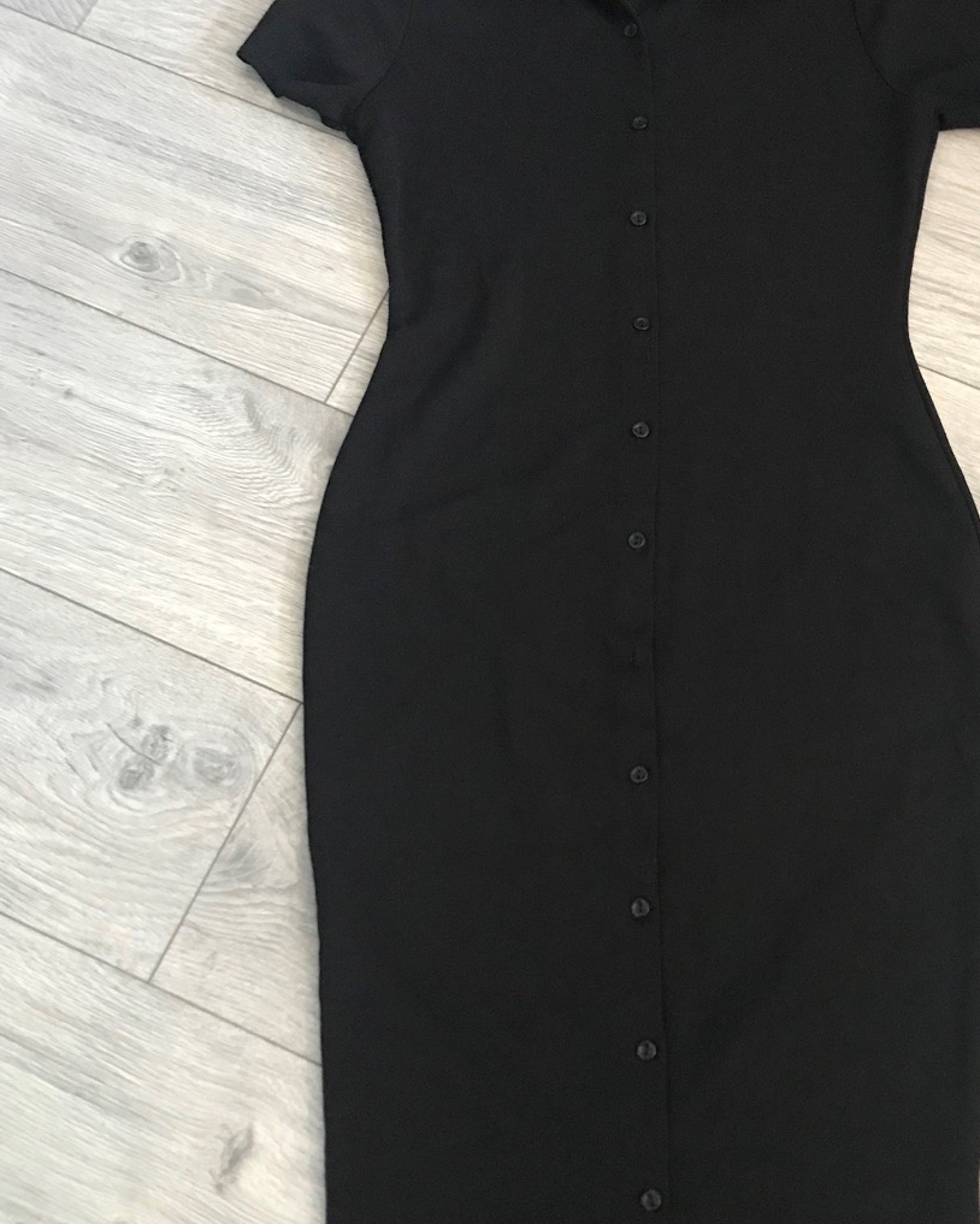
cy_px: 693
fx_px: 1559
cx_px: 633
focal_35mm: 43
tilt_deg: -72.5
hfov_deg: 34.7
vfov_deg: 42.8
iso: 100
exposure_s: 1/5
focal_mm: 3.99
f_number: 1.8
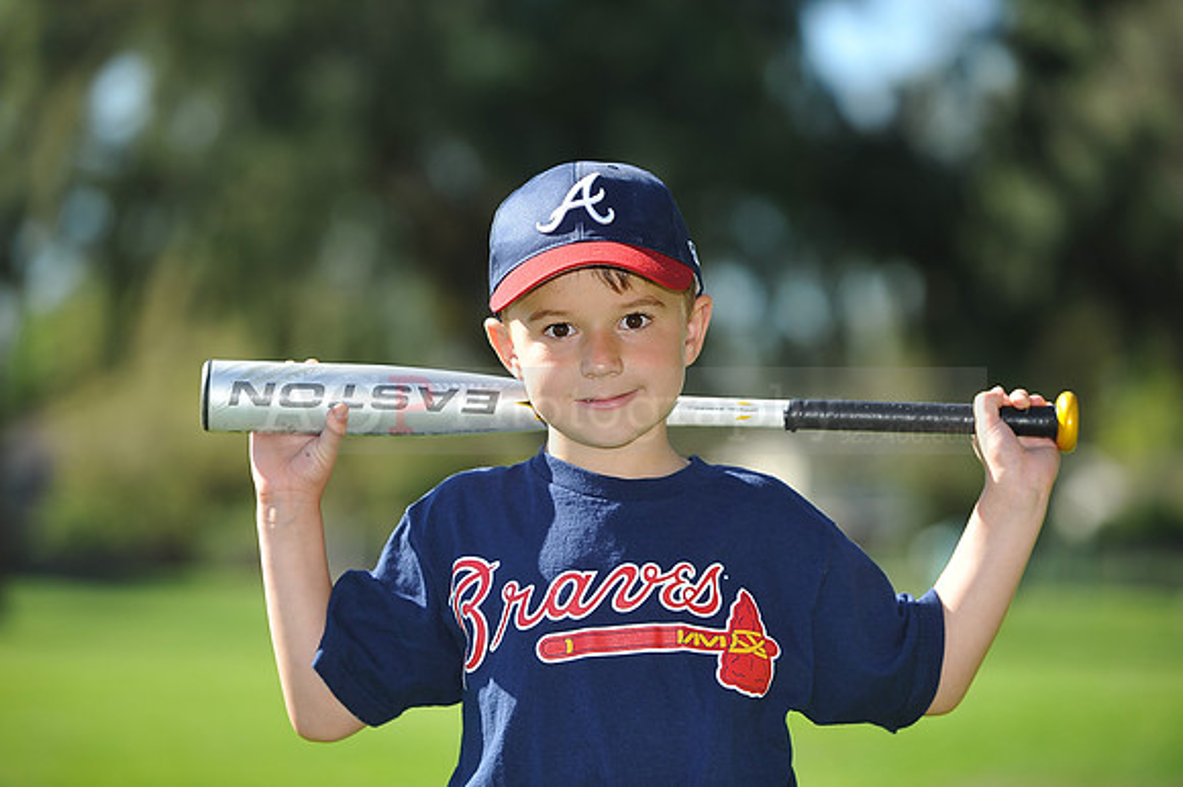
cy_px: 394
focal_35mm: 165
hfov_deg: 12.5
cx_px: 592
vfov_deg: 8.3
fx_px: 5419
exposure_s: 1/800
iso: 200
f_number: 4
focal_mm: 165
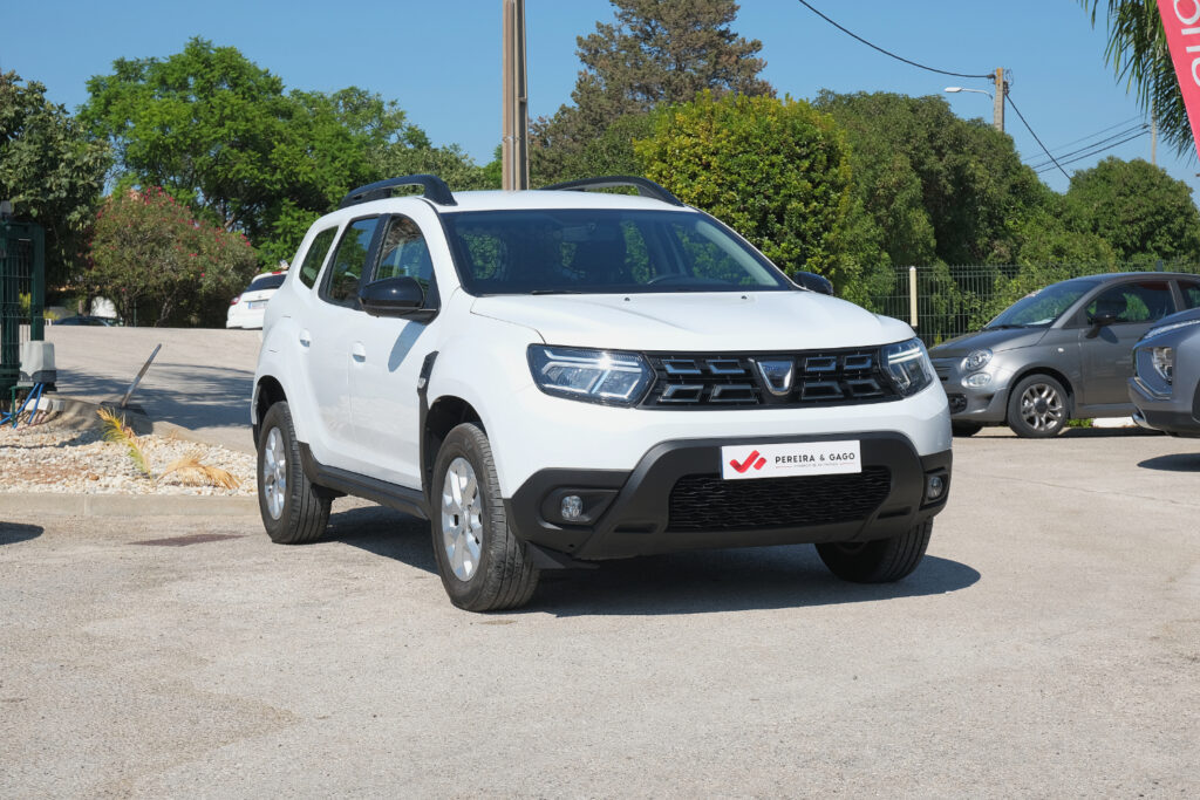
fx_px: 2033
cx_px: 600
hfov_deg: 32.9
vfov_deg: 22.3
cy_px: 400
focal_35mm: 61
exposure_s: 1/320
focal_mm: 40.8
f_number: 9
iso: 160
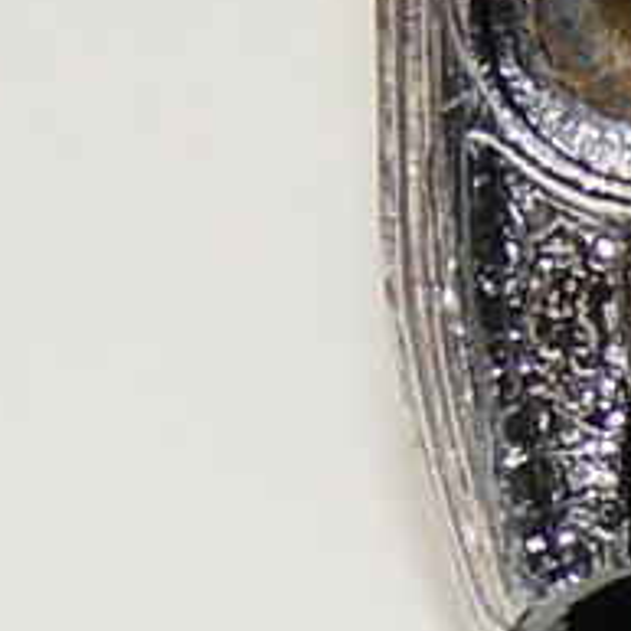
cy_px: -232
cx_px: 2357
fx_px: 14086
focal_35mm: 683
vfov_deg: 2.6
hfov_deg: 2.5
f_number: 4
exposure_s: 1/30
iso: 100
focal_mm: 12.7
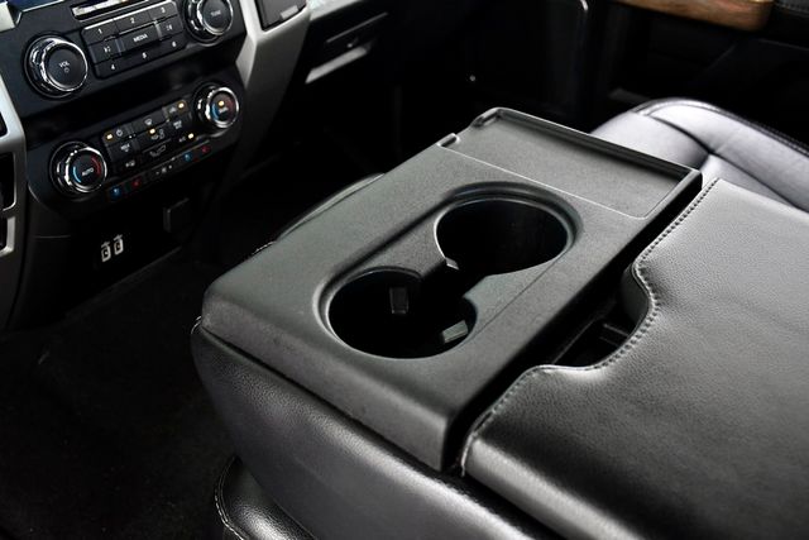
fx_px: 877
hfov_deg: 49.5
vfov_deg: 34.2
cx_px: 404
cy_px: 270
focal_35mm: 39
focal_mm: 26
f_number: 4
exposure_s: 1/80
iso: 2500
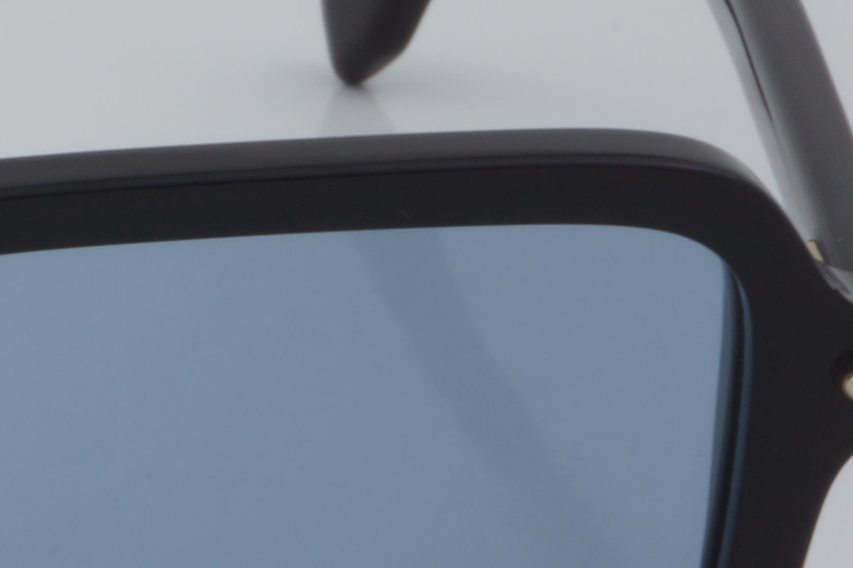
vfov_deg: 4.8
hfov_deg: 7.1
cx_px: -468
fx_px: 6721
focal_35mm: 284
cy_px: 310
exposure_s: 1/4
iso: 100
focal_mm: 55
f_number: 32
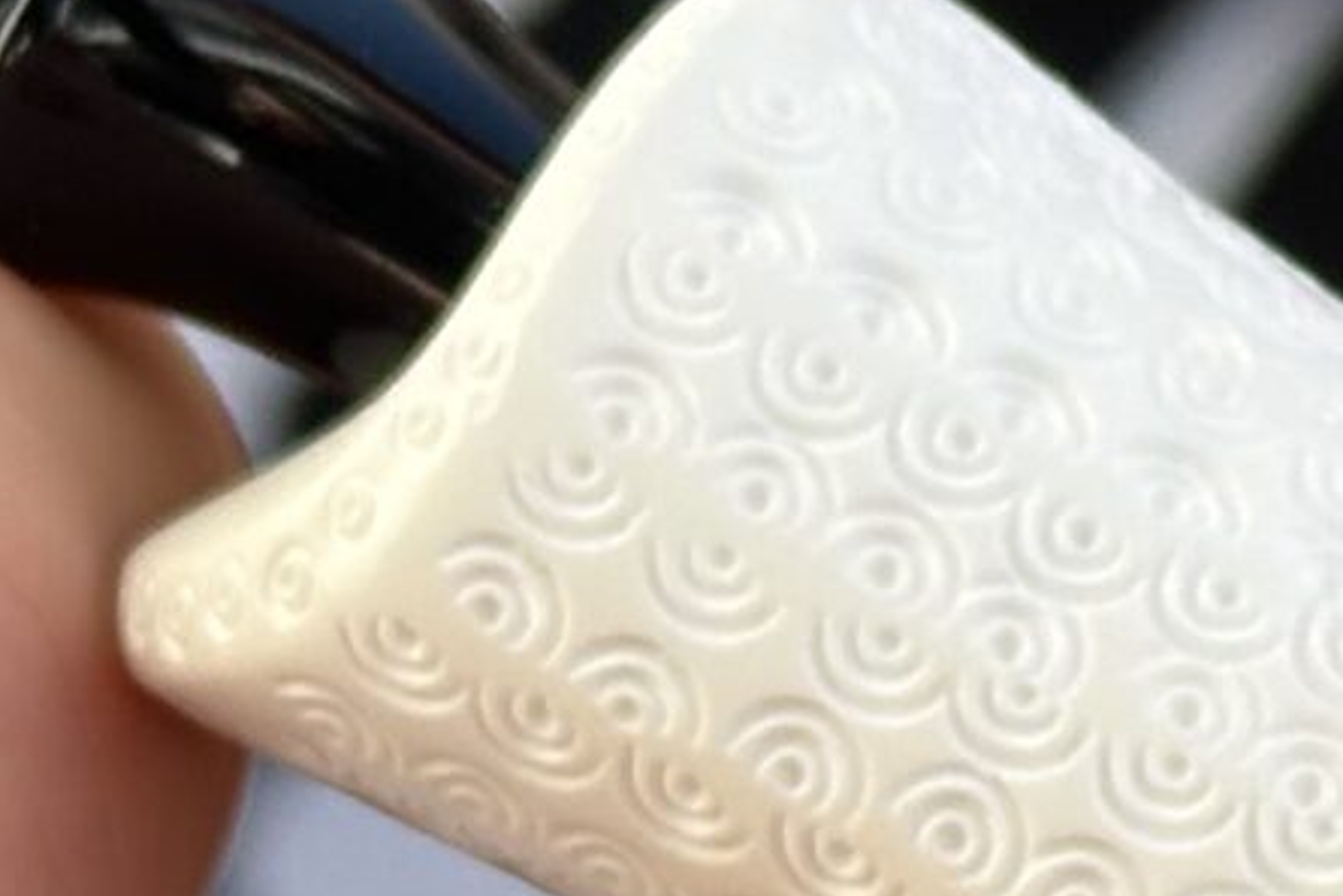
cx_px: 1922
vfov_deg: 4.8
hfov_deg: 7.1
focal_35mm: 287
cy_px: 685
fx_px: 10710
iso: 64
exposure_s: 1/1171
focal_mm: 6.86
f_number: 1.78
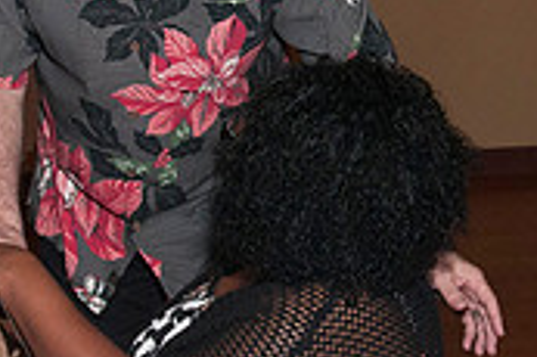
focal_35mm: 126
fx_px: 1878
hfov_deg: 16.2
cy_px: 88
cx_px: 345
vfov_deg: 10.8
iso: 800
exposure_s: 1/80
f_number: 5.6
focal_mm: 25
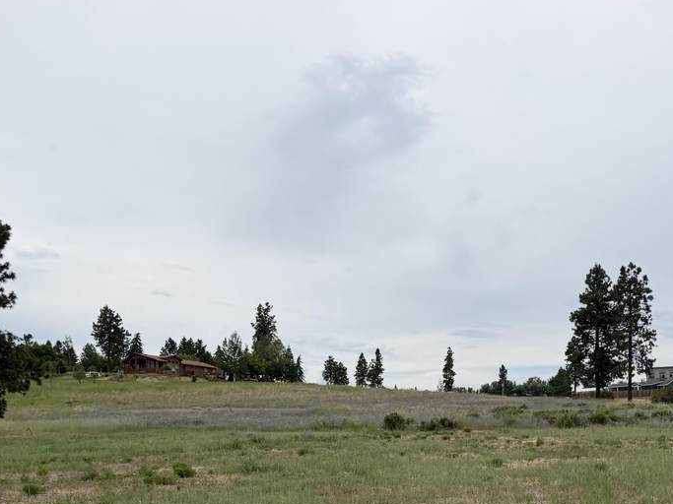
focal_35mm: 45
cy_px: 463
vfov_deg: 30.6
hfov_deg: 42.0
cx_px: 384
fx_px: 875
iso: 80
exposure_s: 1/4975
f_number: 1.78
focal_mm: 6.76
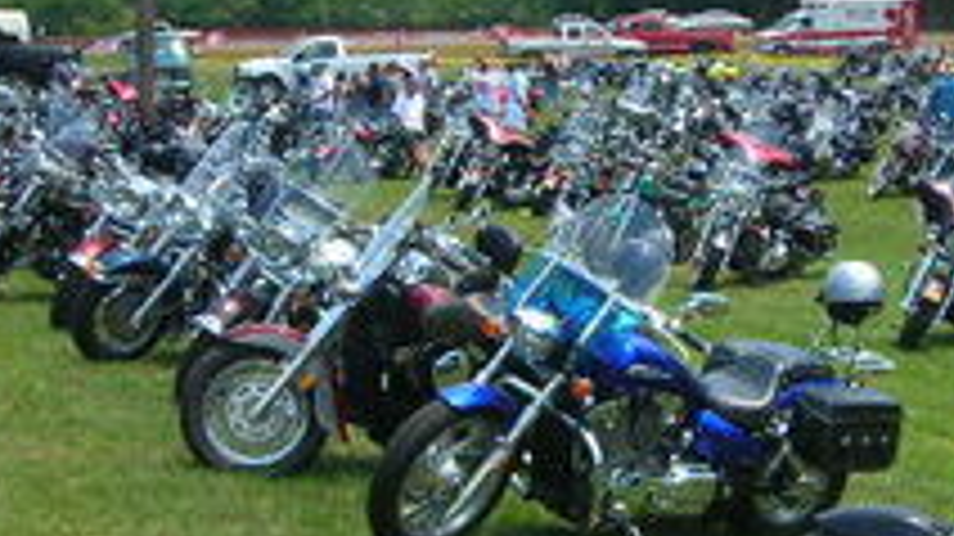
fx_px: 1972
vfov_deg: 15.5
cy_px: 216
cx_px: 554
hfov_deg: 27.2
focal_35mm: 78
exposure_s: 1/118
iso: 50
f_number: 6.4
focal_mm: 6.3
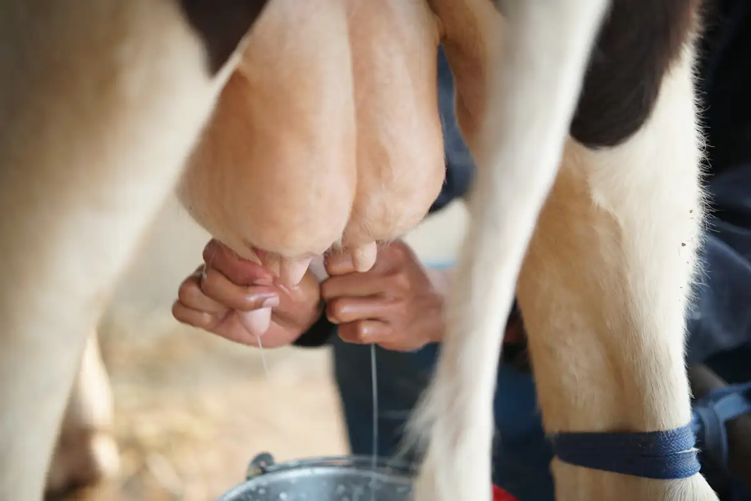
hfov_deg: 24.2
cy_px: 250
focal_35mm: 84
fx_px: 1752
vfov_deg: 16.3
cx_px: 376
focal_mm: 56
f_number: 1.4
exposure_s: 1/125
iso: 100
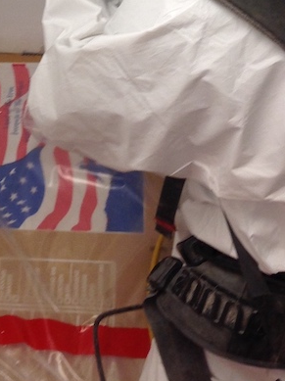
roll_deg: +7.1
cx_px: 55
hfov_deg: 16.3
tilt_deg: -43.3
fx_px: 990
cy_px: -75
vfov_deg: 20.4
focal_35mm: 90
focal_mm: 4.28
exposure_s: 1/20
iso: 64
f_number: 2.4
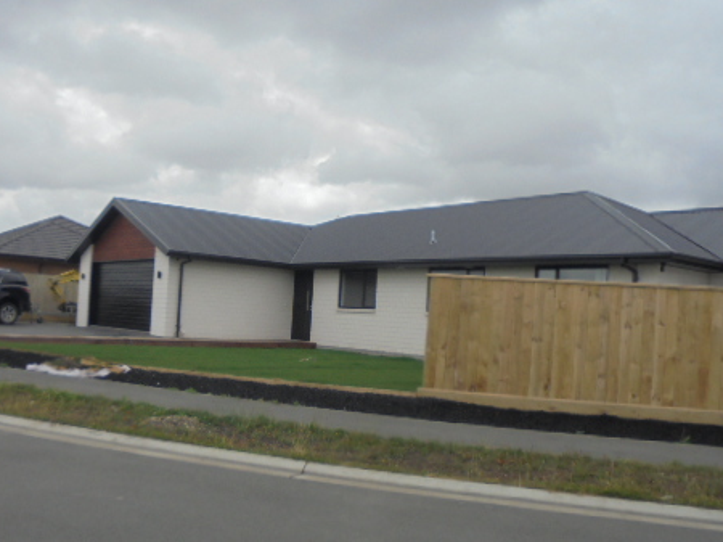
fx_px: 772
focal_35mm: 37
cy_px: 298
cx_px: 262
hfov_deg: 49.6
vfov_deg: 38.6
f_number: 11.5
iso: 100
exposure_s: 1/125
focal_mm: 4.6
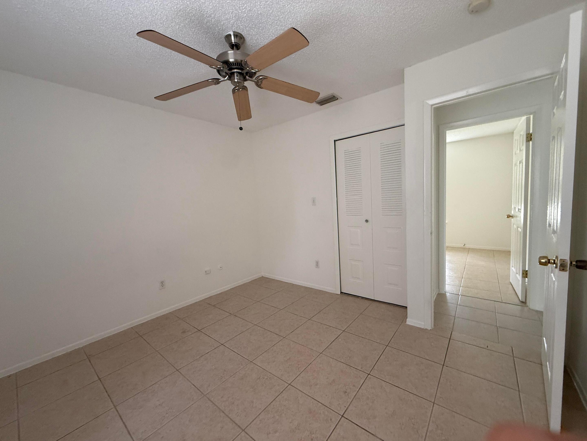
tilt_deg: -4.5
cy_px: 220
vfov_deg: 85.7
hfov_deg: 102.1
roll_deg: +3.1
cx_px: 294
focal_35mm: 14
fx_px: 237
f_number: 2.2
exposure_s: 1/99
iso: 320
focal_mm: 2.22
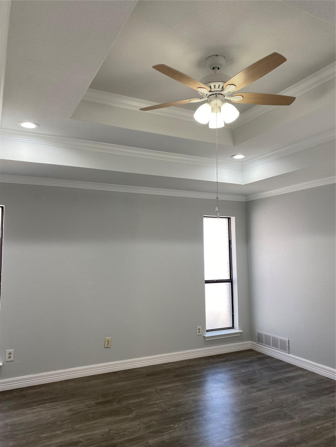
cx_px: 168
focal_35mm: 26
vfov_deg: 67.3
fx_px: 336
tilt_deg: +5.5
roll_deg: -0.3
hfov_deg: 53.1
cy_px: 224
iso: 64
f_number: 1.8
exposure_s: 1/120
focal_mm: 4.25
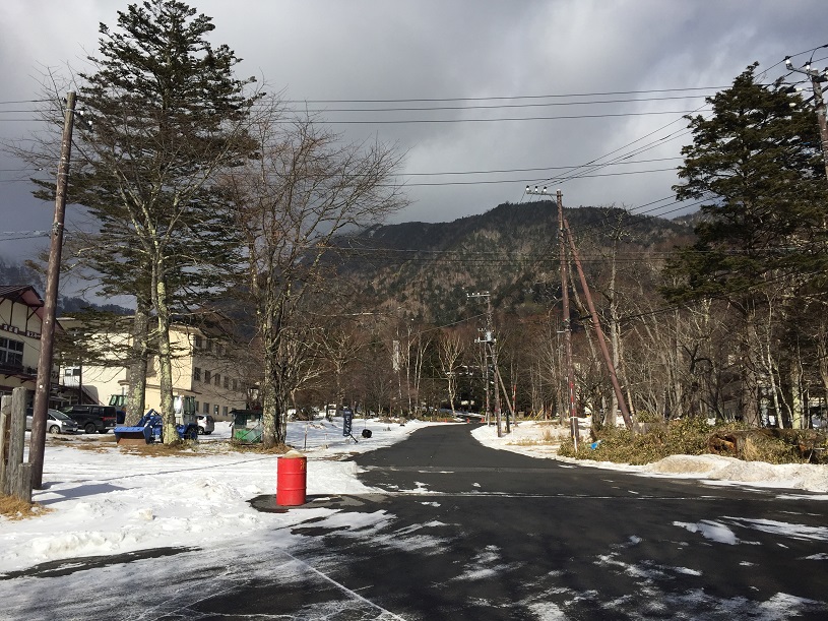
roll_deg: -1.0
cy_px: 310
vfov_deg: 48.2
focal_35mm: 29
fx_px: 694
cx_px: 414
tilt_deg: +11.3
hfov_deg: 61.7
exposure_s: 1/3597
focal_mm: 4.15
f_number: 2.2
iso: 32
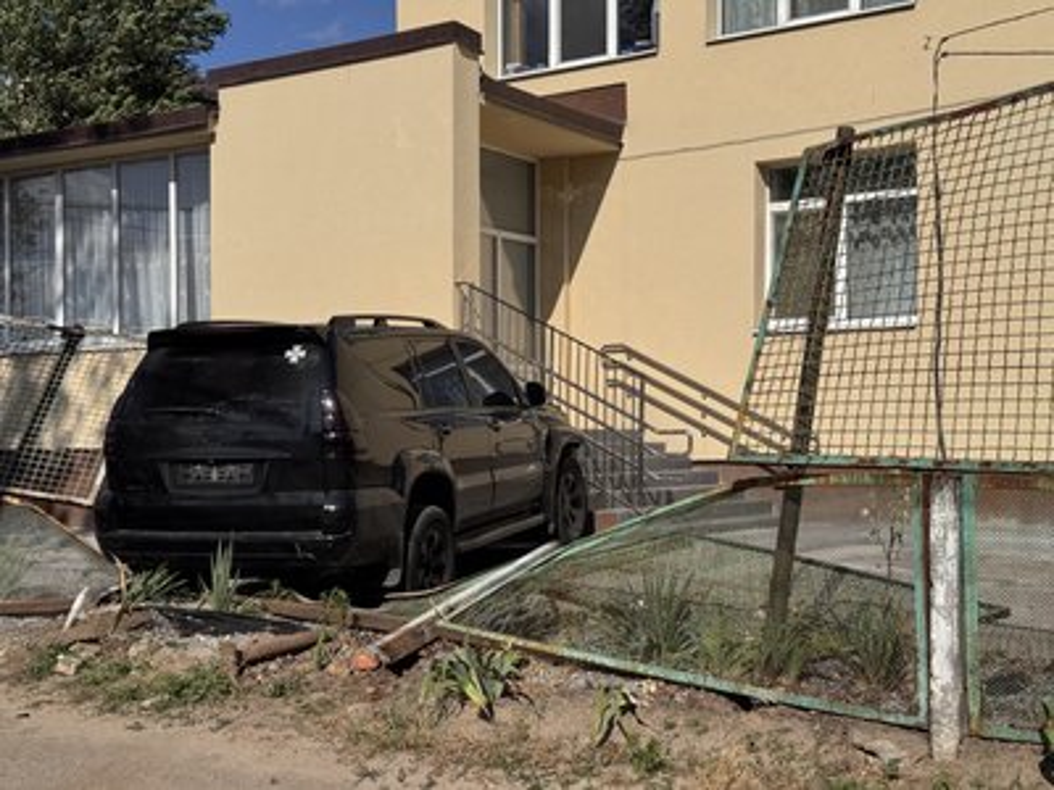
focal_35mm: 48
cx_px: 527
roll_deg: +0.4
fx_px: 1462
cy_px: 395
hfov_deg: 39.7
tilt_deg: +2.1
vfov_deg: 30.3
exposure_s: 1/10526
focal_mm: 6.76
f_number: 1.78
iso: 80
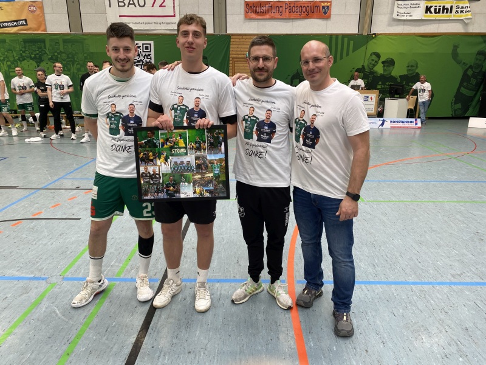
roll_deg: -0.7
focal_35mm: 26
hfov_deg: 67.3
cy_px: 182
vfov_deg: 53.1
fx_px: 365
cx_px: 243
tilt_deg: -20.4
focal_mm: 4.25
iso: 64
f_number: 1.8
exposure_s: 1/100
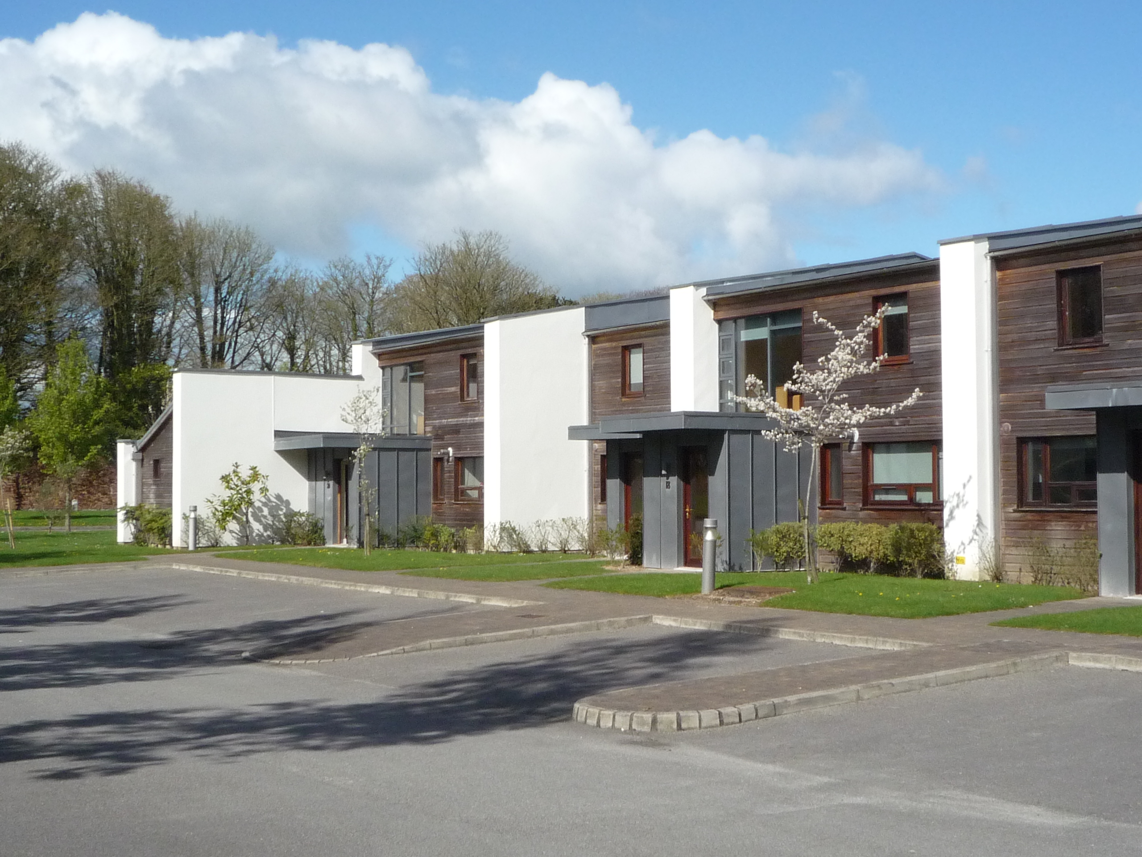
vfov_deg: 28.6
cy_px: 428
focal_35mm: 51
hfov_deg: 37.5
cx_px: 571
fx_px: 1683
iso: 200
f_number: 7.1
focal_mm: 6.3
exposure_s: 1/800
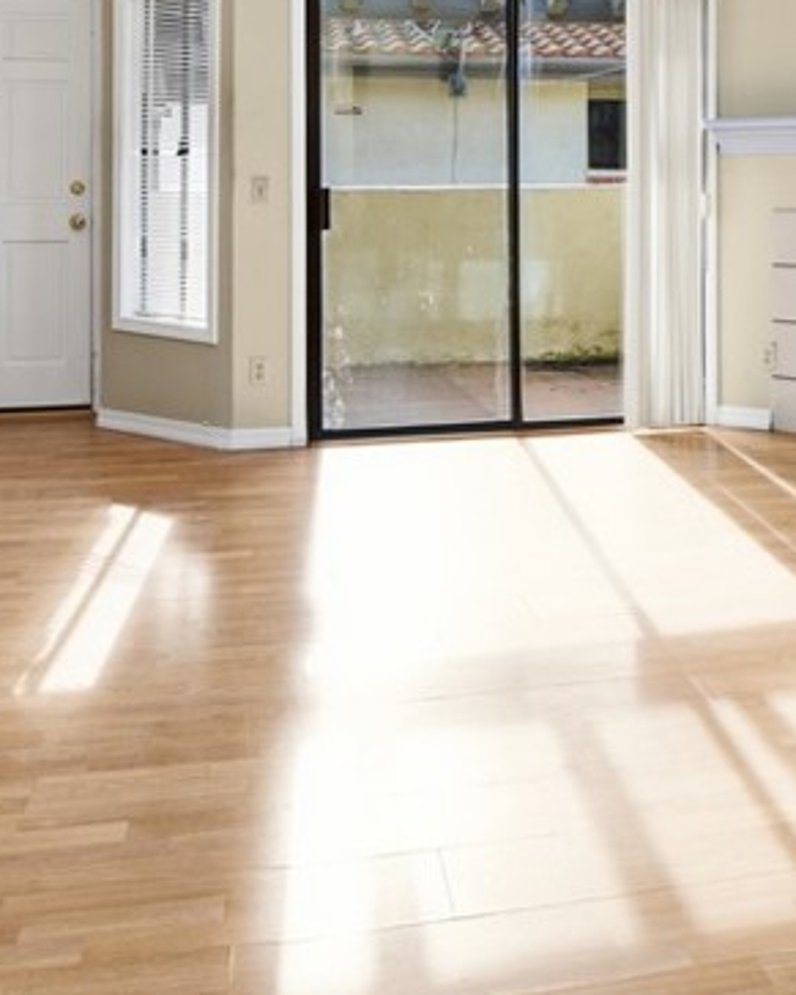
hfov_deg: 39.7
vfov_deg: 46.0
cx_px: 528
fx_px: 1090
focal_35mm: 37
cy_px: 172
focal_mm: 14
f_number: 8
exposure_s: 1/320
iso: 100
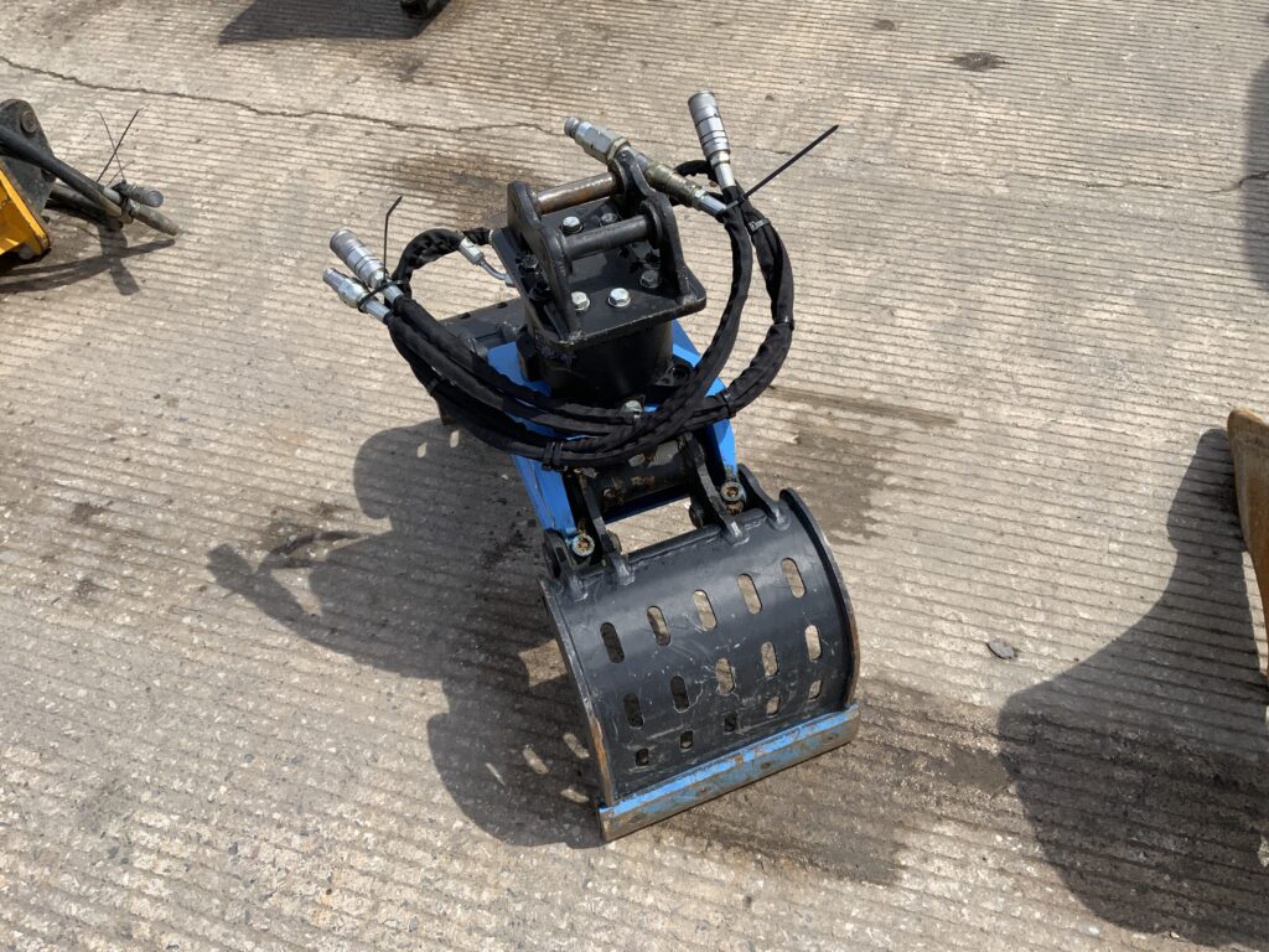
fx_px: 1063
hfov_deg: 61.7
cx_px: 634
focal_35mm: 29
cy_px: 476
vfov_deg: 48.2
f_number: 1.8
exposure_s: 1/1377
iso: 16
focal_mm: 3
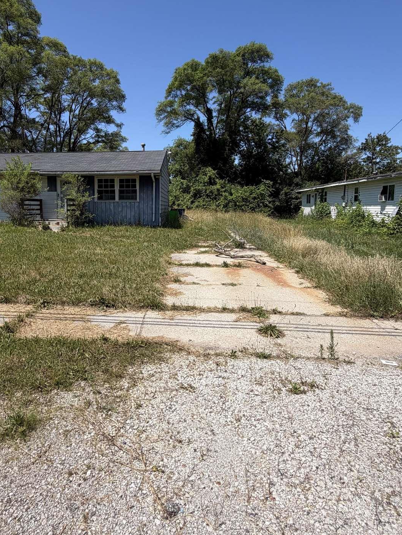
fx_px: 356
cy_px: 237
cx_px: 145
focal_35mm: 23
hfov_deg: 58.0
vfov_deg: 73.7
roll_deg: -0.8
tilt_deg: -4.6
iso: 20
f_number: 2.2
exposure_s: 1/942
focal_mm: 2.22
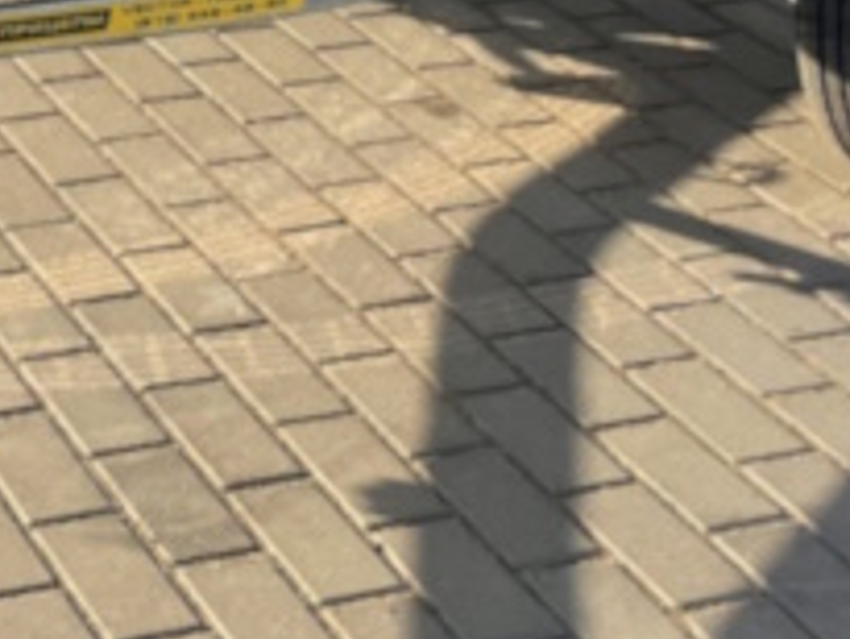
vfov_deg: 12.0
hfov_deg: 16.7
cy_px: -488
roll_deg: -1.6
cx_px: -112
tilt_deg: -11.7
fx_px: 2801
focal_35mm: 114
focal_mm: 4.2
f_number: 1.6
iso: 32
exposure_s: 1/2353
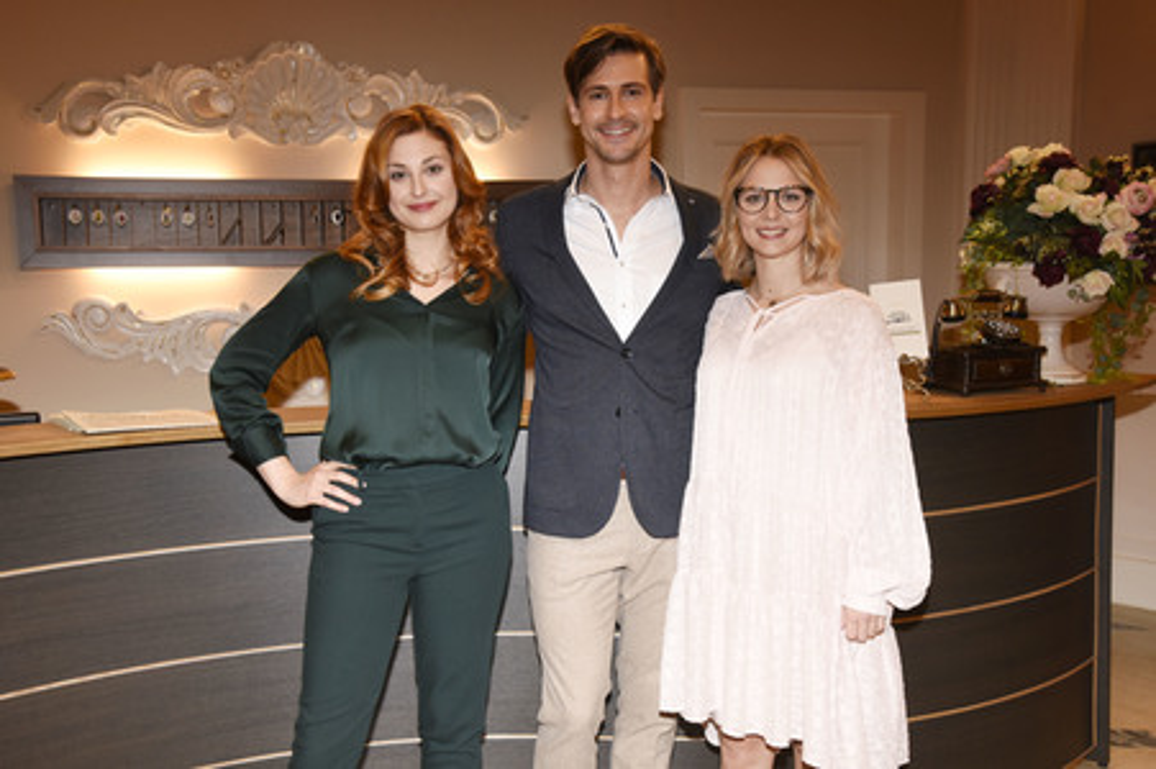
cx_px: 578
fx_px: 1219
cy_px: 384
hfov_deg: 50.7
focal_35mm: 38
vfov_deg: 35.0
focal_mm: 38
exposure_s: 1/80
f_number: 6.3
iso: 1600
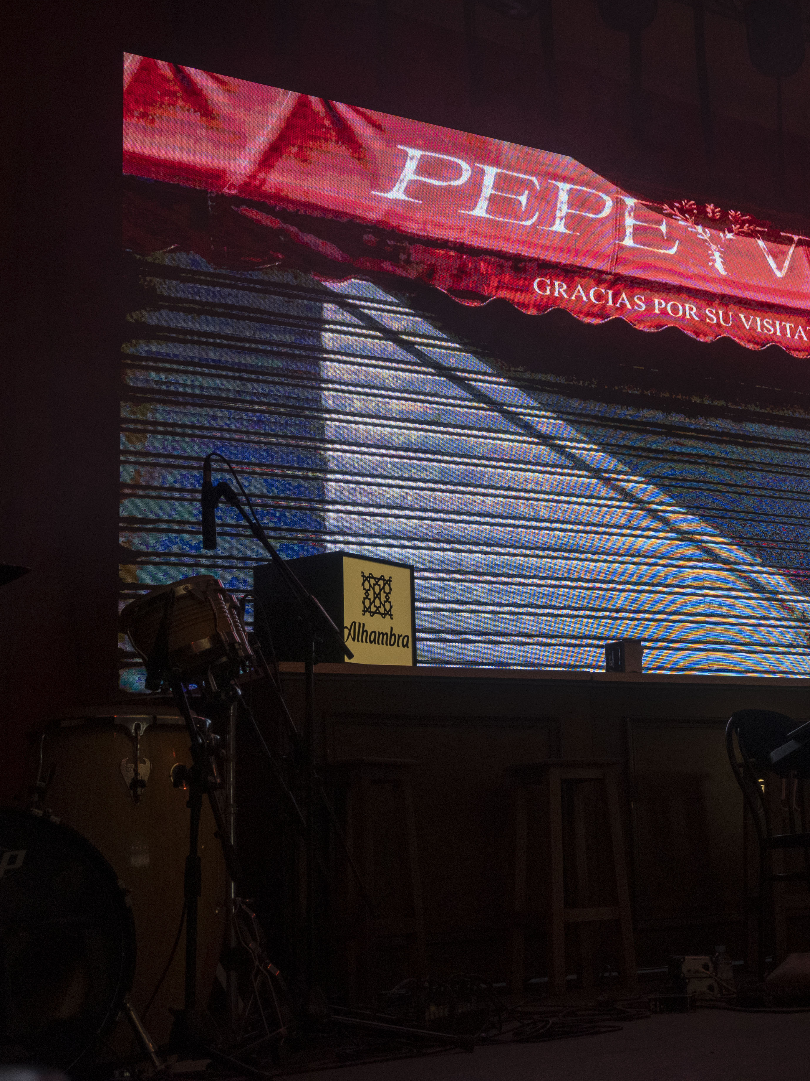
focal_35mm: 55
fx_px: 1708
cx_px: 692
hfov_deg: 26.0
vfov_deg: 35.1
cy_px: 538
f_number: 4.2
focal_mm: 25
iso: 1250
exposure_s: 1/320
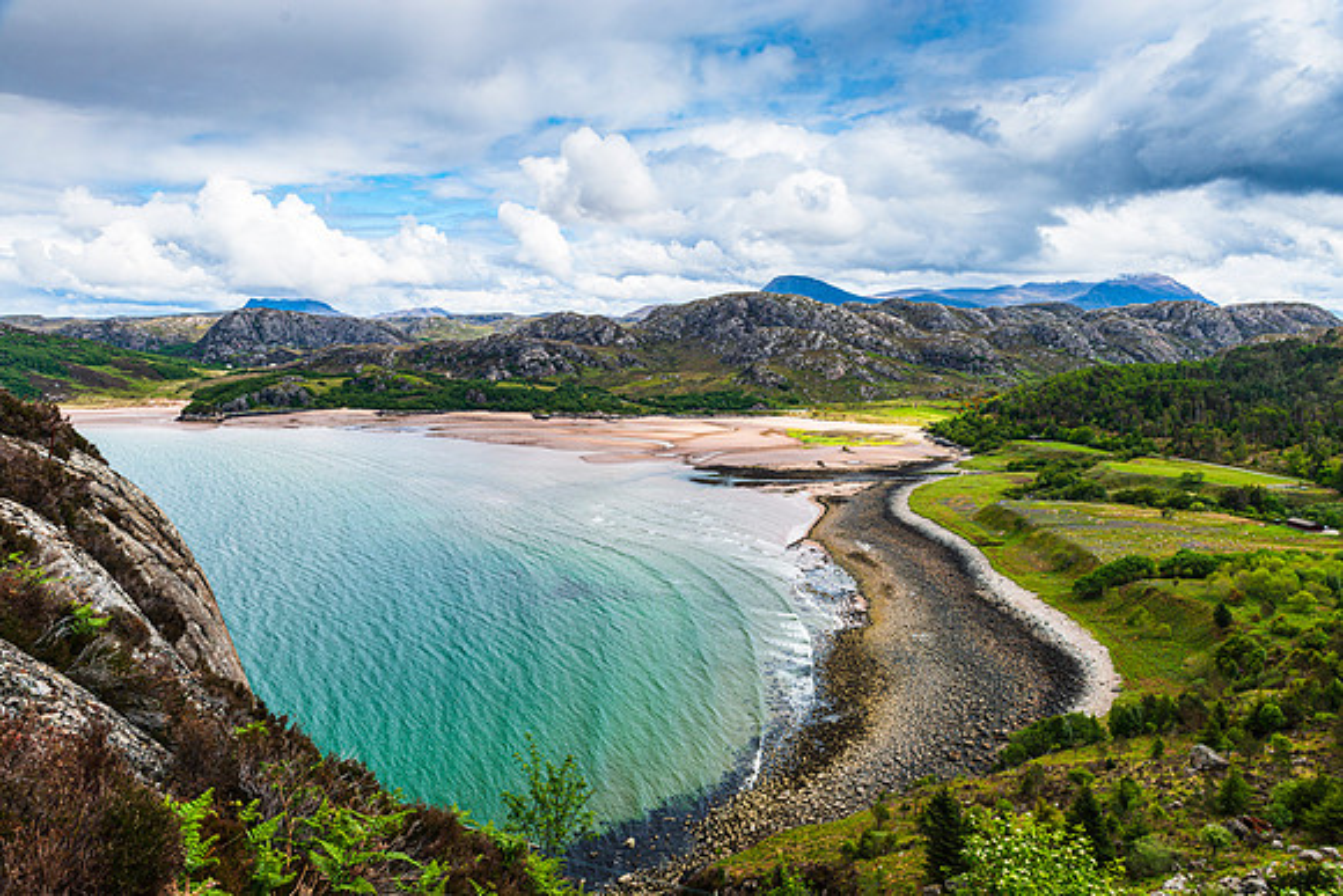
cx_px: 672
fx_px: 896
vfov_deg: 53.2
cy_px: 448
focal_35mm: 24
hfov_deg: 73.7
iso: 125
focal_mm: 24
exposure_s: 1/80
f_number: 8
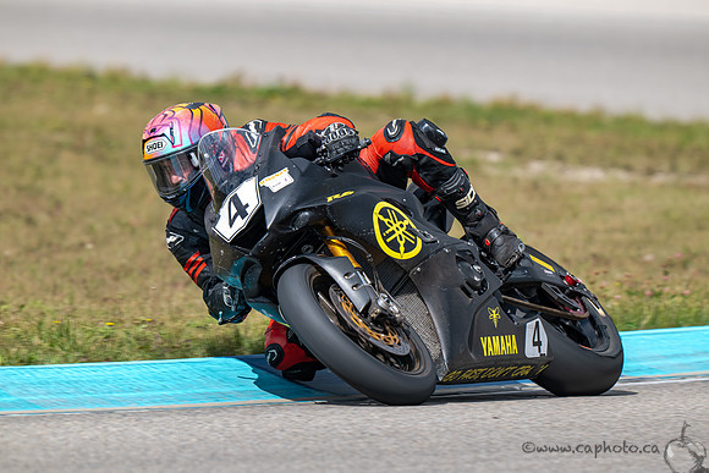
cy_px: 236
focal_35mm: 672
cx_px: 397
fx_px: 13236
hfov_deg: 3.1
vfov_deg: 2.0
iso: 180
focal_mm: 600
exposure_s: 1/800
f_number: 8
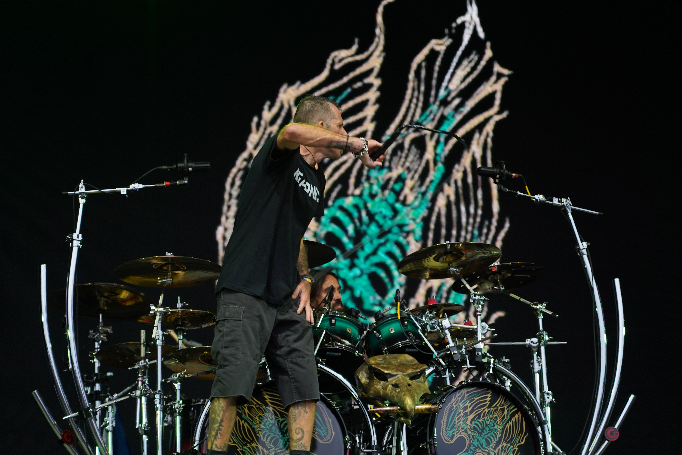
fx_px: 1989
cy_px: 228
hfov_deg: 19.5
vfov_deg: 13.0
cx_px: 341
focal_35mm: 105
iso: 250
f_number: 4
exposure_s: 1/125
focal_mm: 105
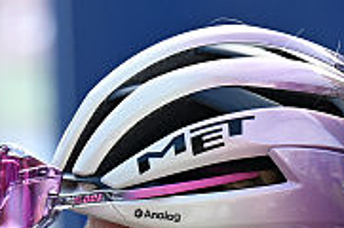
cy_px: 585
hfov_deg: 1.4
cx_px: -342
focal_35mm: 1486
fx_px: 14174
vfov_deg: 0.9
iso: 125
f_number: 4
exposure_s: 1/320
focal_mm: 175
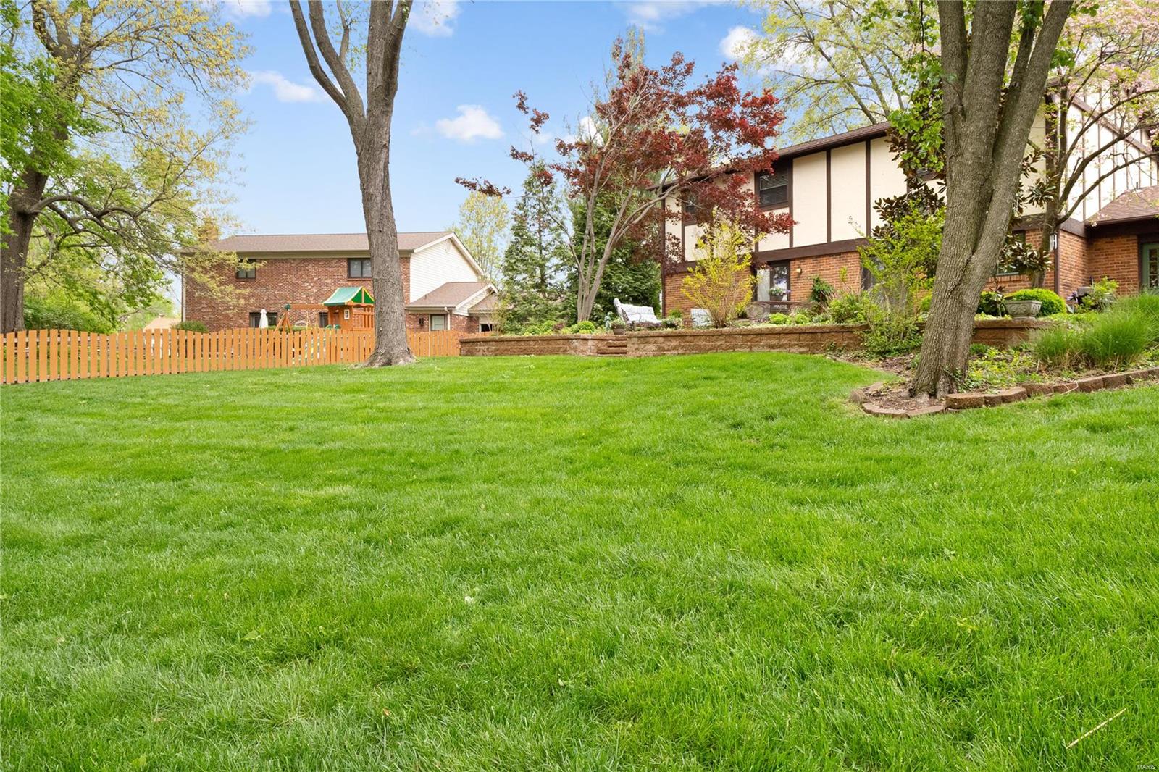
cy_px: 386
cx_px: 580
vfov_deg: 57.2
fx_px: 708
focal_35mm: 22
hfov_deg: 78.6
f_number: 7.1
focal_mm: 11
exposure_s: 1/160
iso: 400
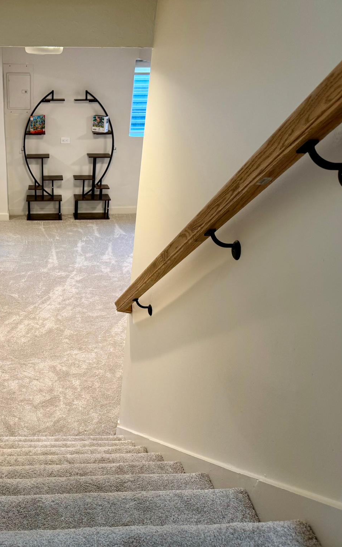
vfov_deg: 56.7
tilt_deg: -26.8
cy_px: 273
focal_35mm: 34
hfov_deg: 35.7
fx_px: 507
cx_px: 55
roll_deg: -0.8
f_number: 1.78
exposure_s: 1/60
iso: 125
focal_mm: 6.76
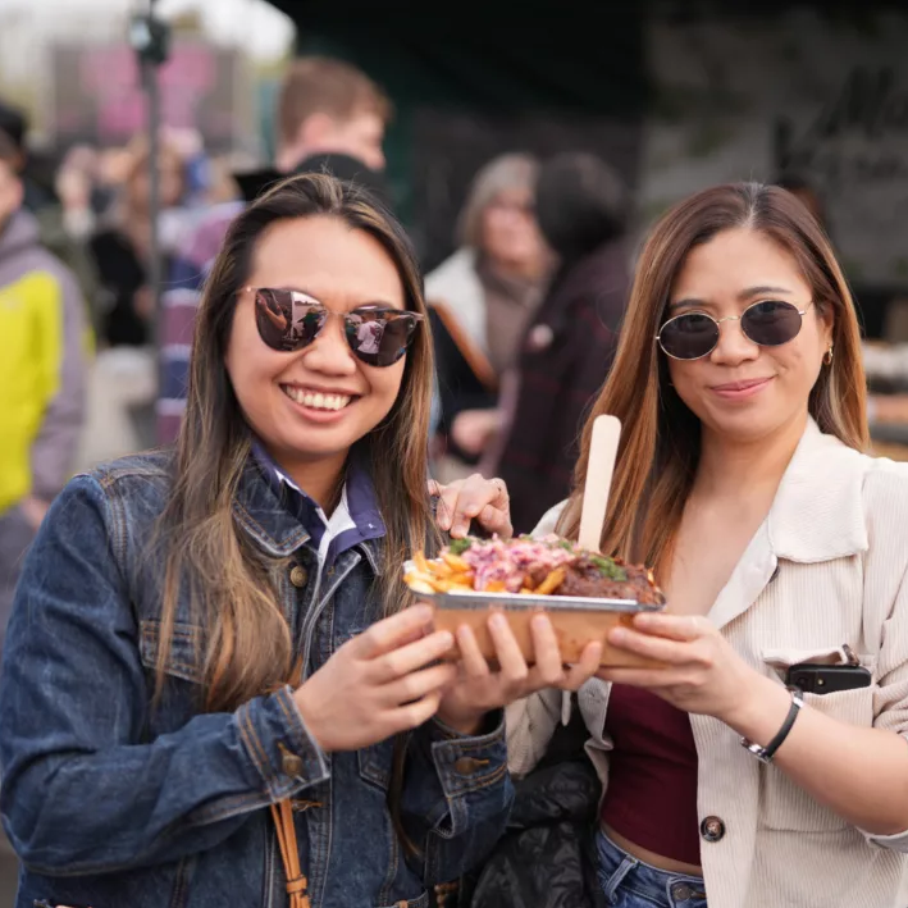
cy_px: 453
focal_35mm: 64
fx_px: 1899
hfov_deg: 26.9
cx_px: 479
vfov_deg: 26.9
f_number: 1.6
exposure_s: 1/2000
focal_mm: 50
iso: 125
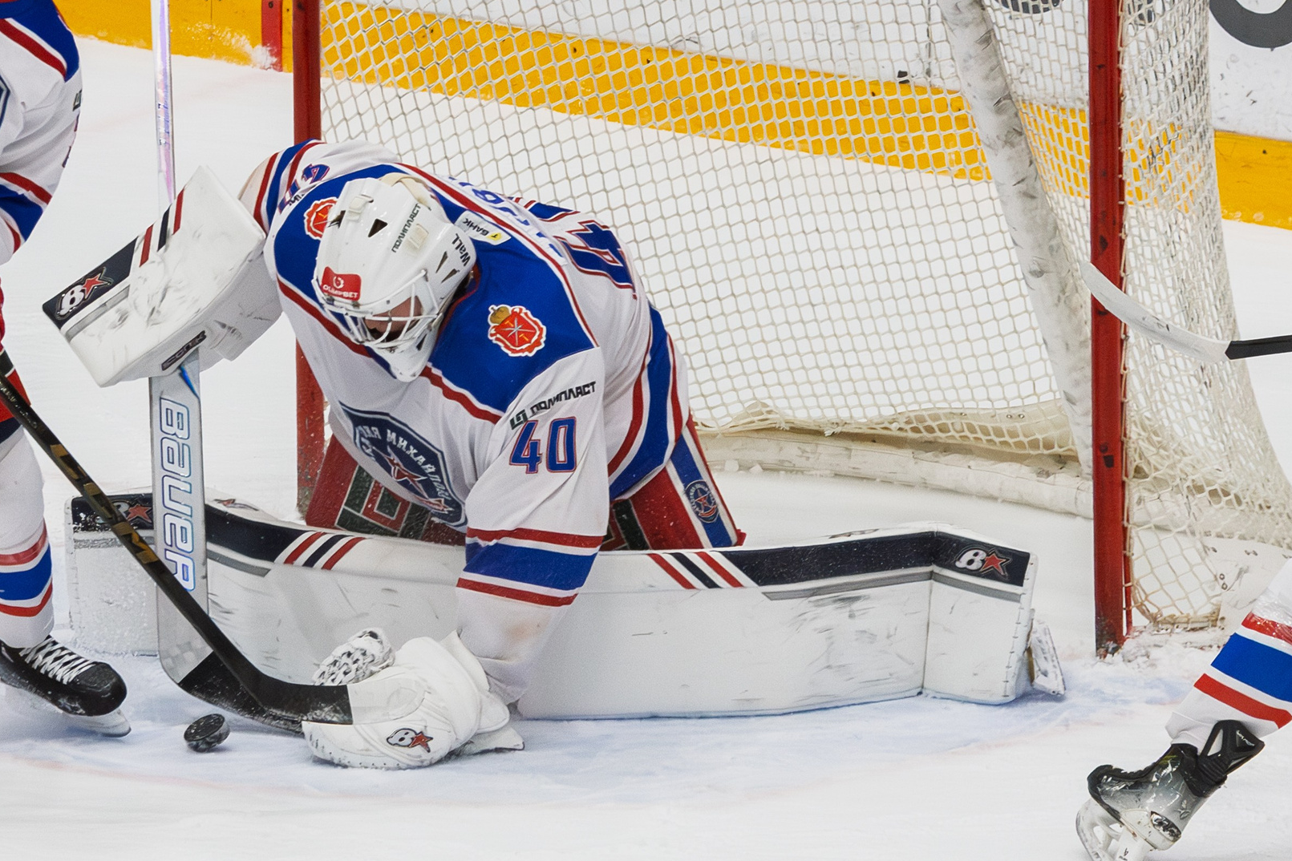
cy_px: 316
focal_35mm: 527
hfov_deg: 3.9
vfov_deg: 2.6
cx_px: 420
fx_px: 18912
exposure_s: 1/1600
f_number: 5.6
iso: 2200
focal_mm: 140
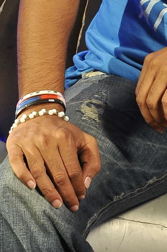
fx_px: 1394
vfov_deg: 10.3
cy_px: 108
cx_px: 173
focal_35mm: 200
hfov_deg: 6.8
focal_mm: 28
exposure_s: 1/15
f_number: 7.1
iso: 400
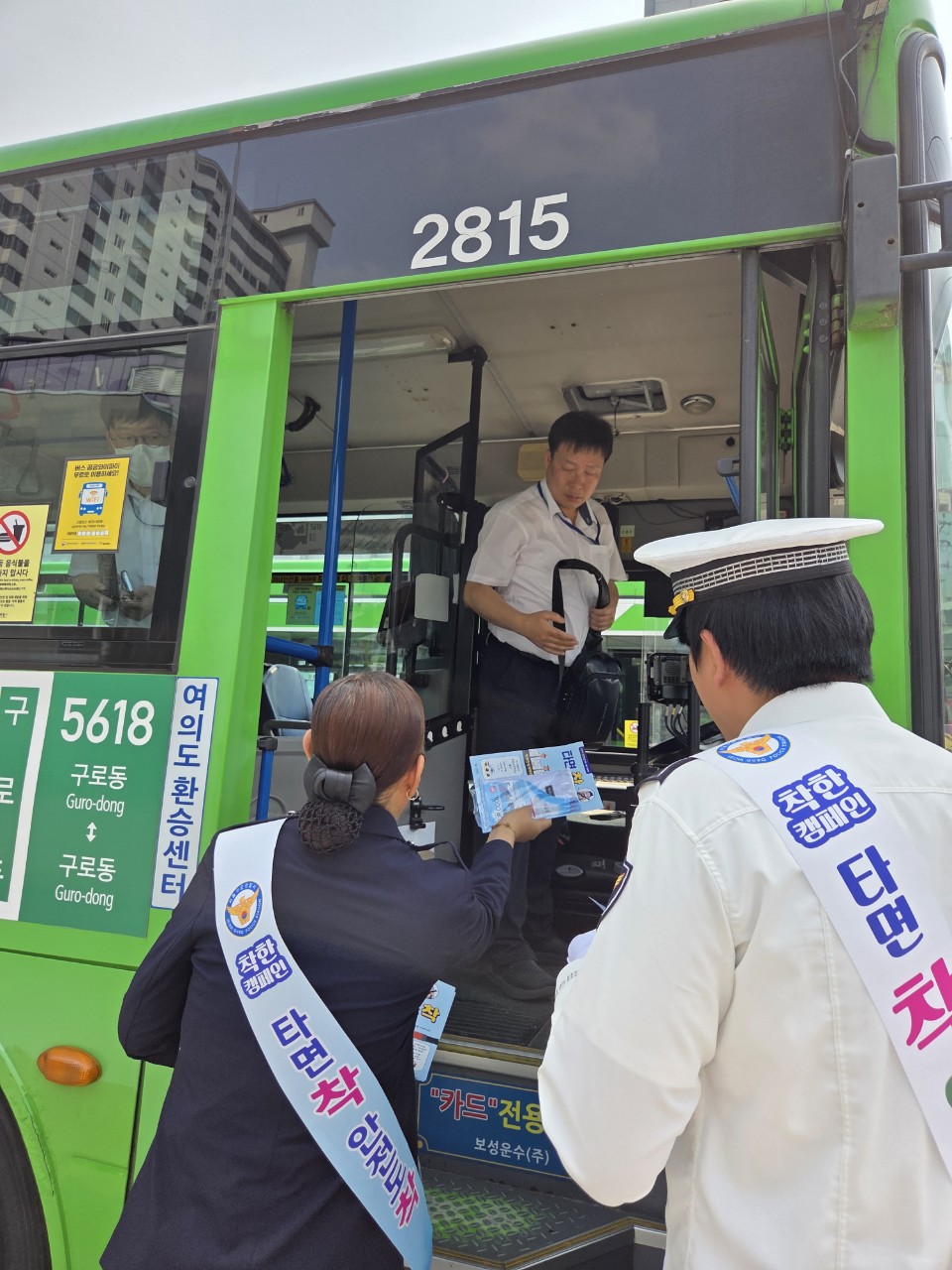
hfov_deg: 58.9
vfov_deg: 73.9
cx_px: 476
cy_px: 635
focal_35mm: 23
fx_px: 843
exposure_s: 1/5000
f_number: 1.8
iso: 80
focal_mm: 5.4
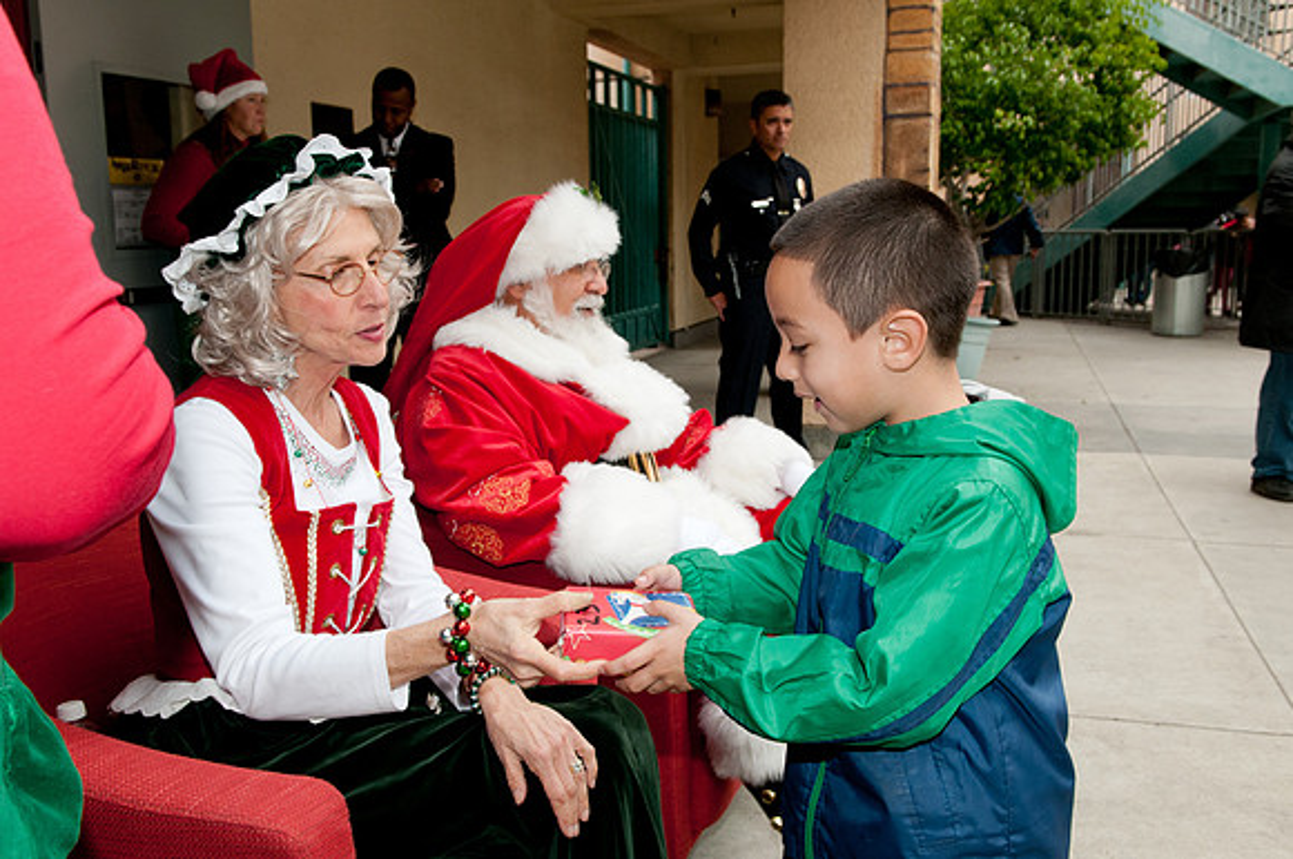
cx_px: 646
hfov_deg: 55.2
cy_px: 430
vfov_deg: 38.3
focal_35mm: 34
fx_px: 1237
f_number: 7.1
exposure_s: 1/200
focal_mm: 23
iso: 320
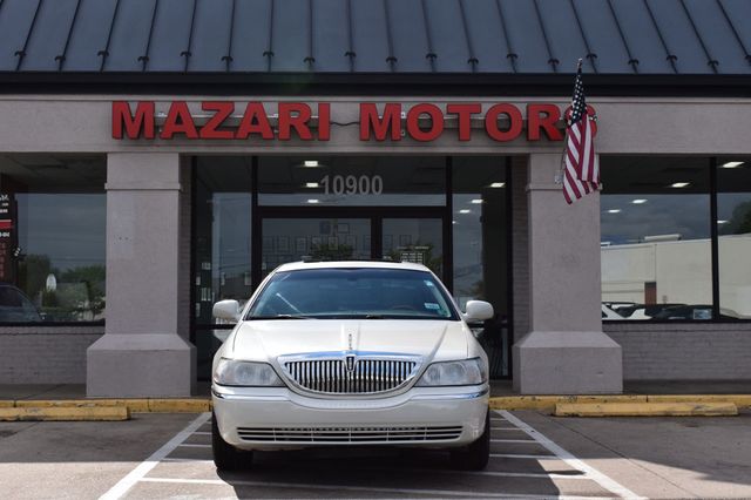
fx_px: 1126
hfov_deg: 36.9
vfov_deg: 25.0
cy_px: 250
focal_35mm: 54
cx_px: 376
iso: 360
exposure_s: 1/500
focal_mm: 36
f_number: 11
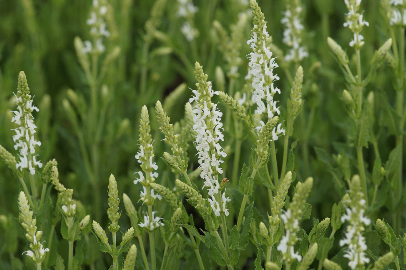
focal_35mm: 152
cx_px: 201
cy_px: 136
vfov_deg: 9.0
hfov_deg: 13.5
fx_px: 1714
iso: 250
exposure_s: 1/160
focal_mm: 100
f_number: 5.6
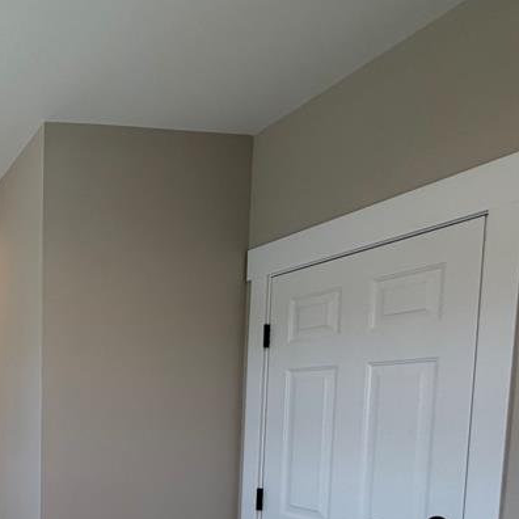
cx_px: -88
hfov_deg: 39.0
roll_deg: +0.6
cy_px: 451
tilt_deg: -3.9
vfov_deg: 46.9
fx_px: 543
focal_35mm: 32
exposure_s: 1/120
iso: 80
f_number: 2.2
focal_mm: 2.22
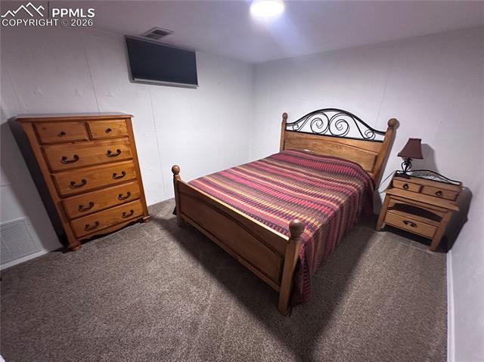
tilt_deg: -21.3
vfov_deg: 85.6
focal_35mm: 14
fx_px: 196
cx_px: 242
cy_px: 181
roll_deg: -0.9
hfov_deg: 102.1
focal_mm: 2.22
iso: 800
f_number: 2.2
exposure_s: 1/60
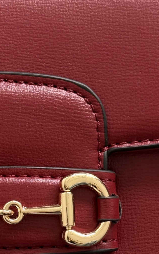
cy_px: 136
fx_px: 694
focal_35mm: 100
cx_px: -8
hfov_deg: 12.9
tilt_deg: -83.6
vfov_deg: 20.8
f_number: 1.78
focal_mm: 6.76
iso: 100
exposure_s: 1/101
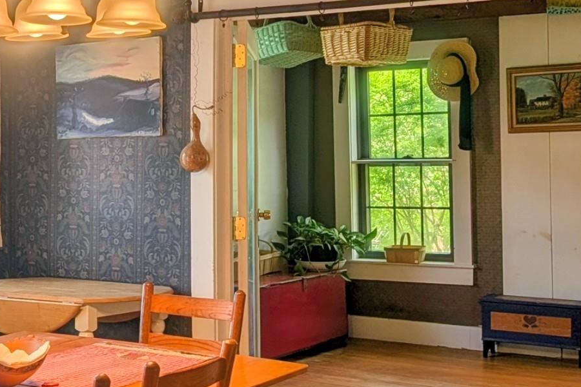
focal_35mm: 71
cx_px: 32
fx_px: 1146
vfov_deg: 19.2
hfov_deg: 27.2
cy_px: 203
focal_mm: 6.9
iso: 18
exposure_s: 1/686
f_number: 1.68
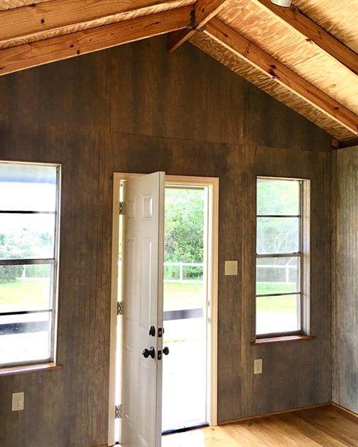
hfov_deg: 42.2
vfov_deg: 51.5
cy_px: 211
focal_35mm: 35
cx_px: 192
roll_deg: -1.1
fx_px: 463
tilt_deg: +3.5
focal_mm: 4.15
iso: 40
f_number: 2.2
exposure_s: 1/30
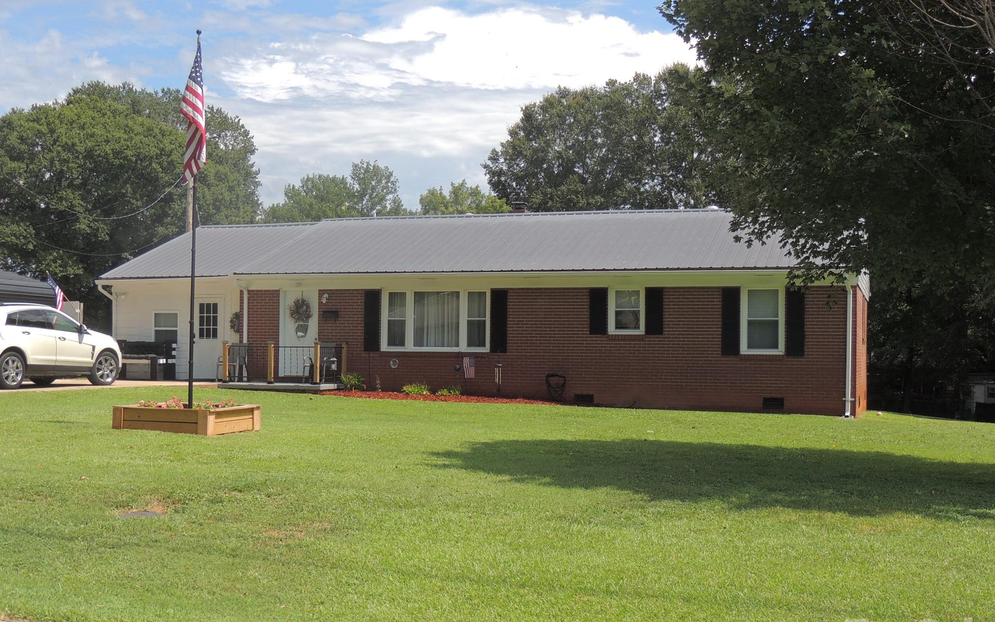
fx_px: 1247
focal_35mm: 46
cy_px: 338
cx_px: 499
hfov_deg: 43.5
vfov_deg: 28.0
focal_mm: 7.6
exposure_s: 1/1000
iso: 100
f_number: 3.4
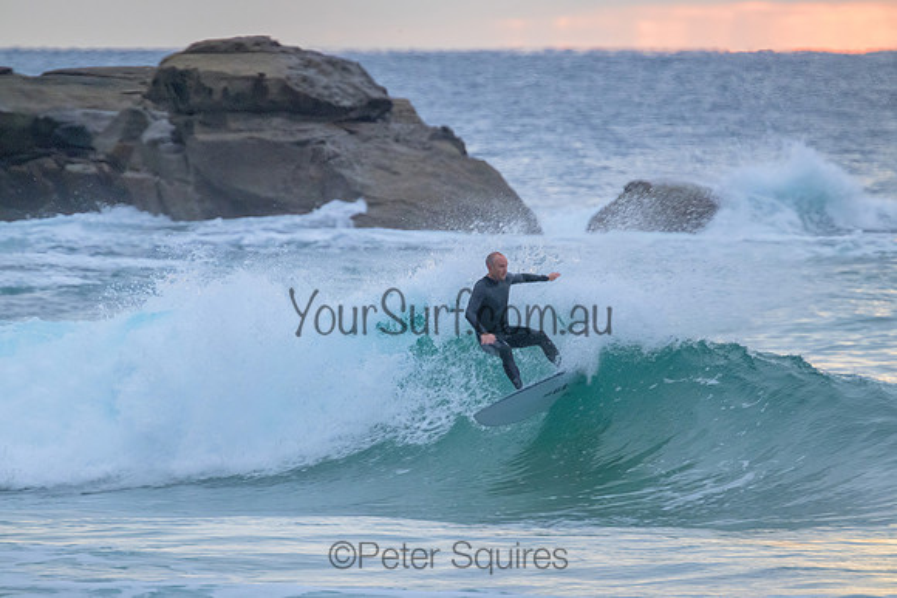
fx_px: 19937
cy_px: 299
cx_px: 448
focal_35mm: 800
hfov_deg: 2.6
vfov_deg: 1.7
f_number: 11
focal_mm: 800
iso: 4500
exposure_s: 1/125
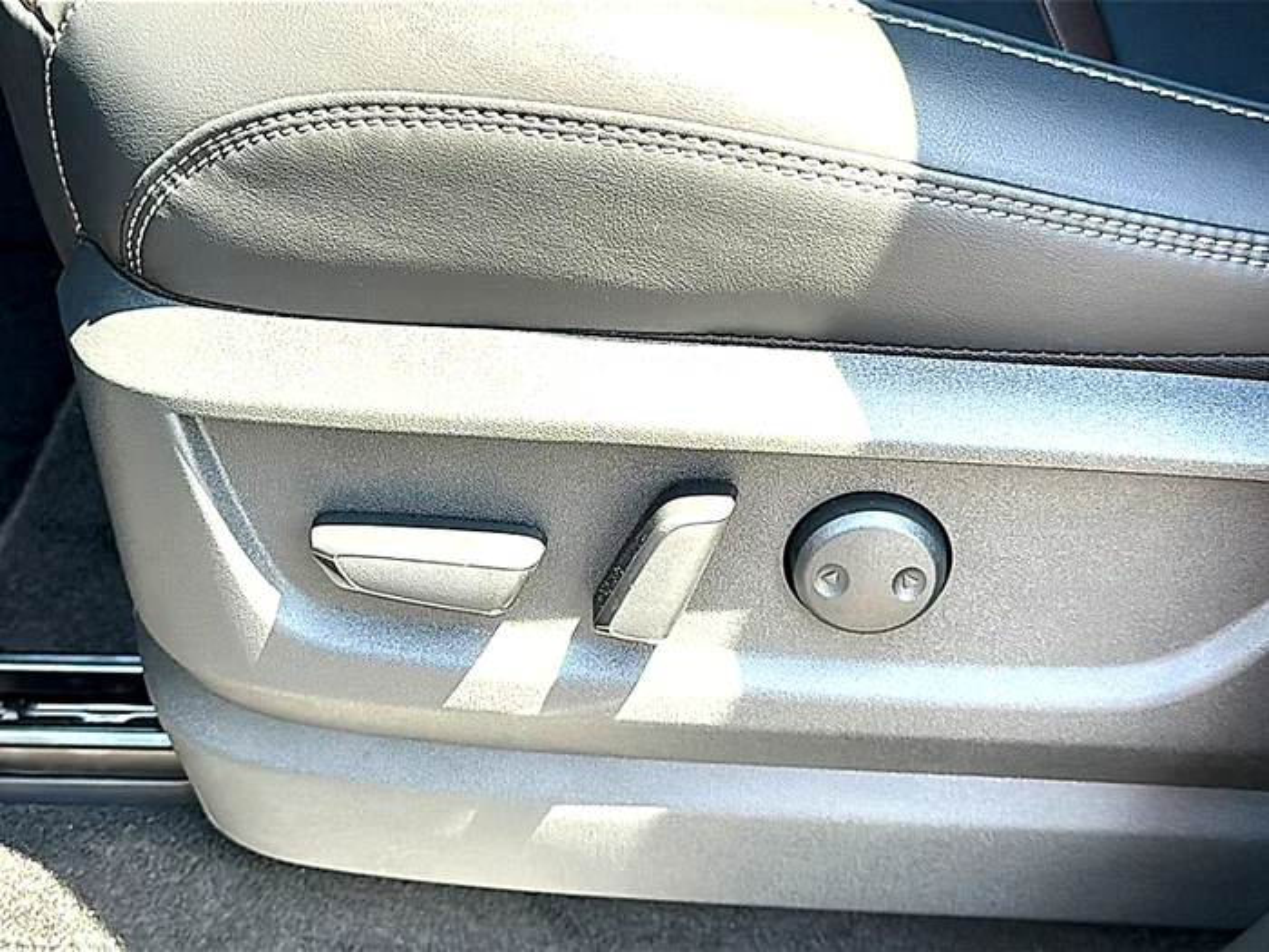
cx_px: 634
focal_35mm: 44
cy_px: 476
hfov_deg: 42.9
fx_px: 1613
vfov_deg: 32.9
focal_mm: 6.86
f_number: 1.78
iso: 100
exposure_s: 1/239
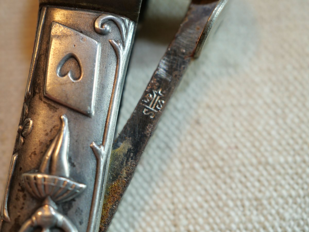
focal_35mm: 60
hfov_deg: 32.2
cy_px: 116
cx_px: 154
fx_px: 536
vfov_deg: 24.4
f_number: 3.5
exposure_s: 1/125
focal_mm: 30
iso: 200
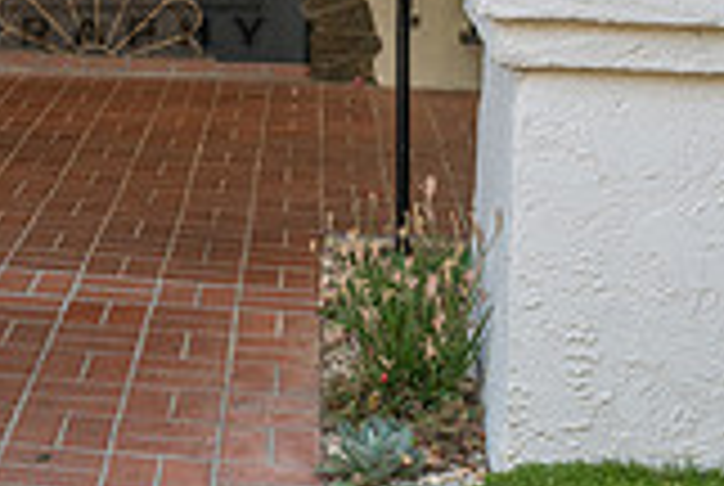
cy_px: -29
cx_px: -76
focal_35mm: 97
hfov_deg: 20.0
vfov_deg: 13.9
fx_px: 1954
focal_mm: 27
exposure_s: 1/250
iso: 200
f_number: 4
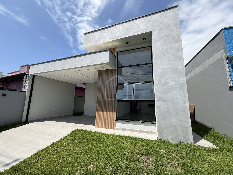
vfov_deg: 85.7
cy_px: 88
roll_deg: -0.8
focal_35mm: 14
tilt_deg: +9.9
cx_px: 116
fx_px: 94
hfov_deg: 102.1
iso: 50
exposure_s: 1/1795
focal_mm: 2.22
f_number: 2.2
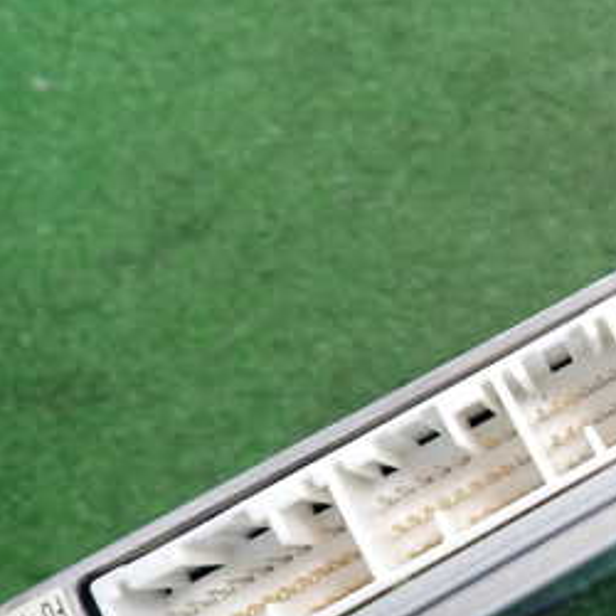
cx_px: 658
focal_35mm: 53
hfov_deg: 29.4
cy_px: 350
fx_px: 1067
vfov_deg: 32.2
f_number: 2
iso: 400
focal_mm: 4.5
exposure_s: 1/30
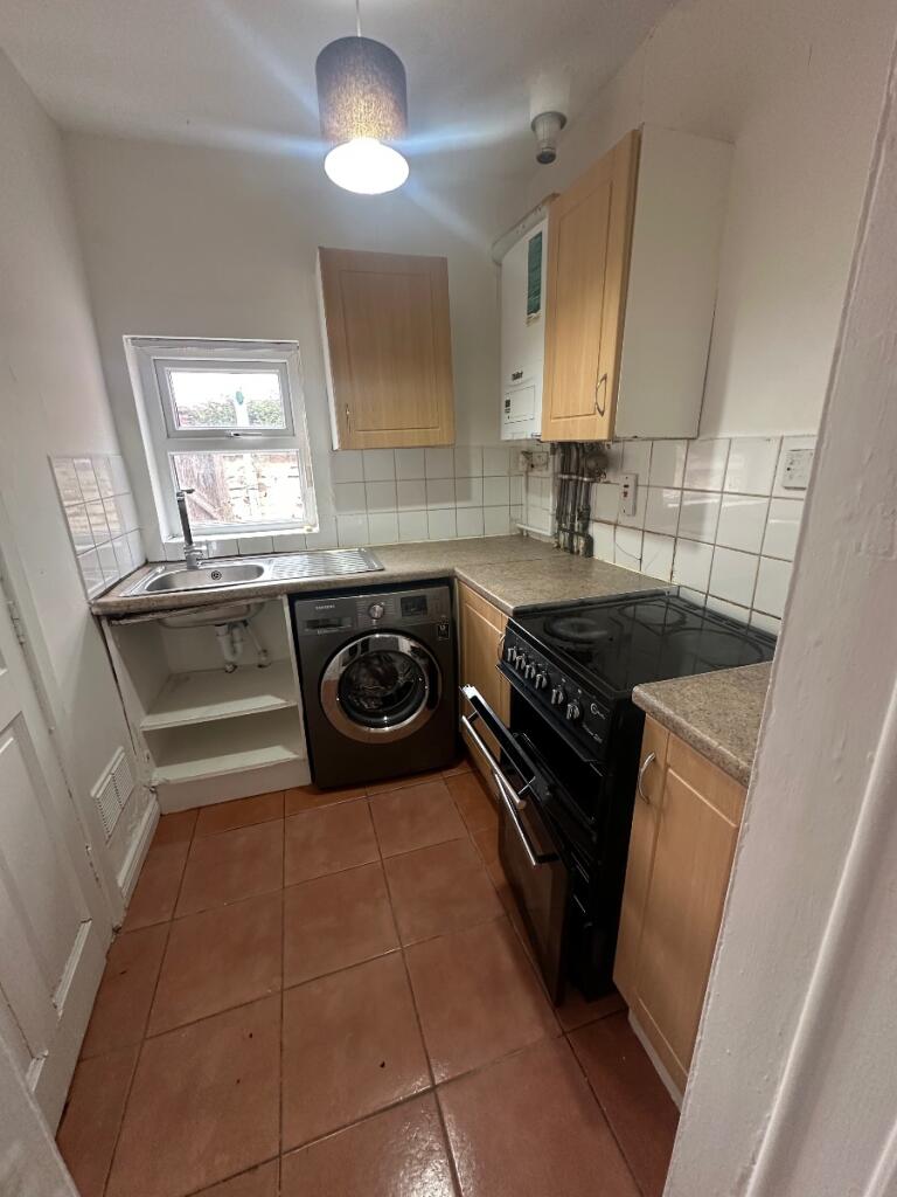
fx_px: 484
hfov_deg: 85.7
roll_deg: +1.0
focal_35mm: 14
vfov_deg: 102.1
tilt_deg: -17.1
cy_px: 598
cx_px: 448
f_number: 2.2
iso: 250
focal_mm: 2.22
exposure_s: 1/50
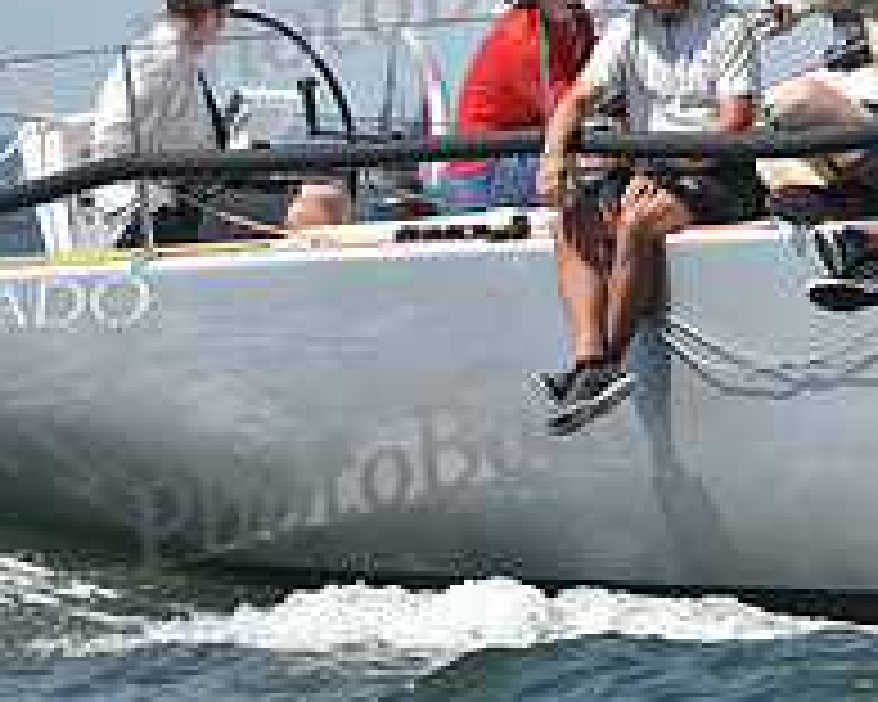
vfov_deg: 3.8
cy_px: 160
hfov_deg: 4.8
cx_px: 1000
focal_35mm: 404
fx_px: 10498
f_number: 7.1
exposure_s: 1/1250
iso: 250
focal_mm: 145
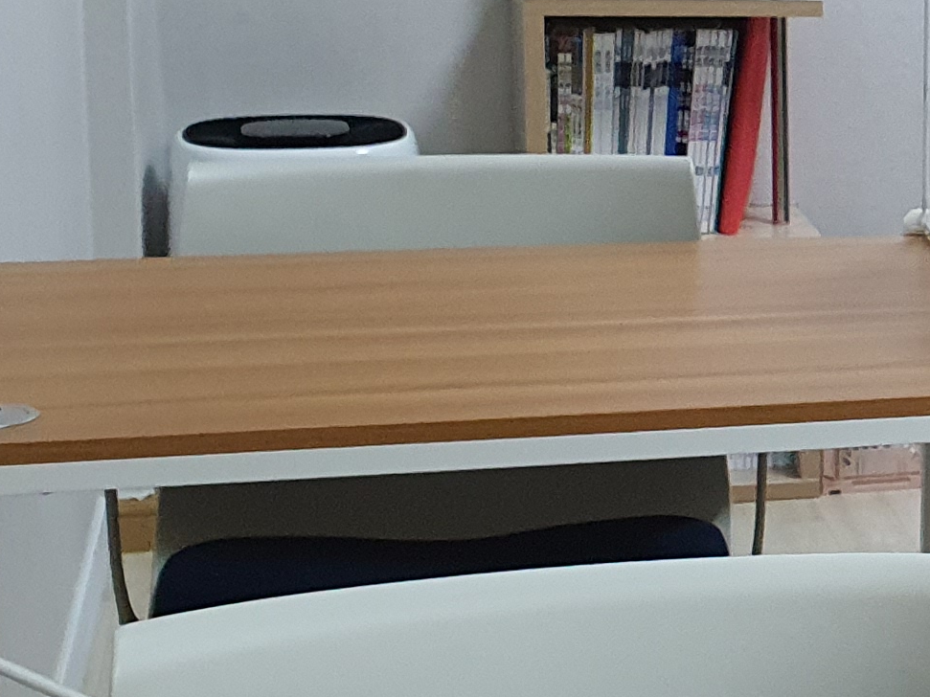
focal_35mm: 108
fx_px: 2901
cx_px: 1674
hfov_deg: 15.6
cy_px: 187
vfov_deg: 13.7
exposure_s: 1/120
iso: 250
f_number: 2.4
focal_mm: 4.3
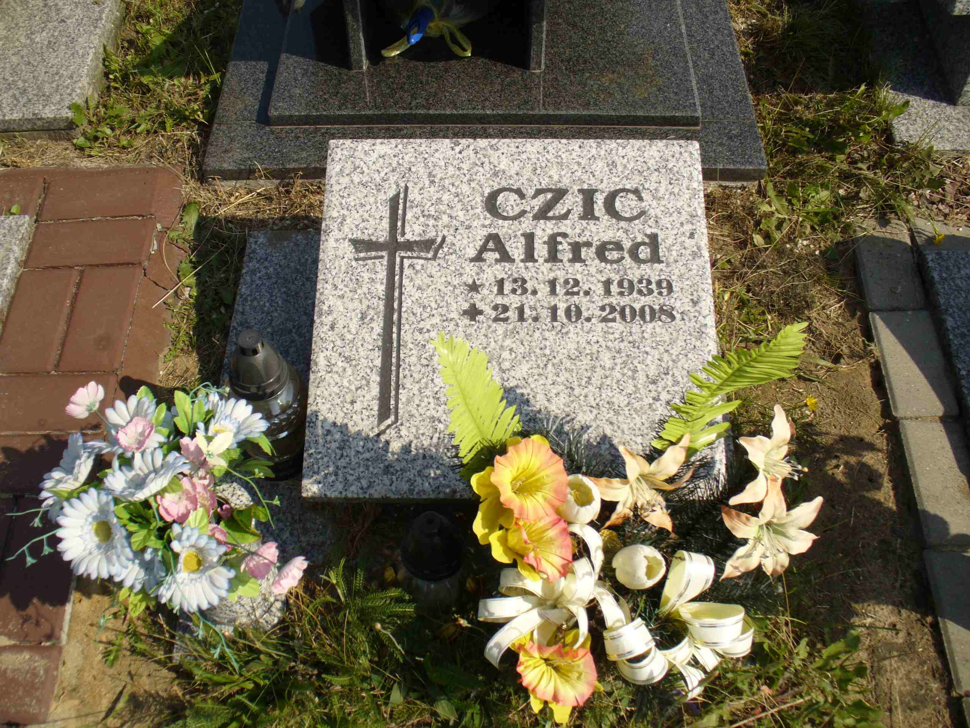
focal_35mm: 37
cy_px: 364
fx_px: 1037
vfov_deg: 38.7
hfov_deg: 50.1
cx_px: 485
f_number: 5.6
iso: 80
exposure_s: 1/400
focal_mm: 6.1
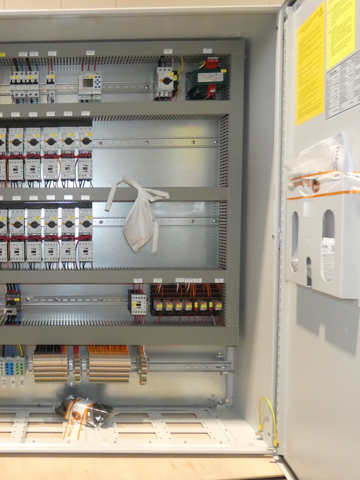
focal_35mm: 27
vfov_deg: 65.3
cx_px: 53
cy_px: 238
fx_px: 374
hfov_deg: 47.4
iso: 800
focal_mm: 3.6
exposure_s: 1/60
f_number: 2.8
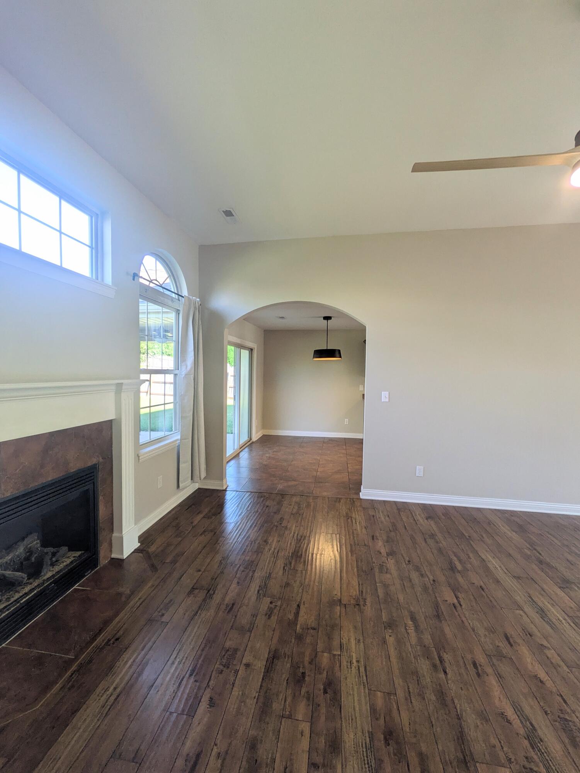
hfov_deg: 85.7
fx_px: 313
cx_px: 290
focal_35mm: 14
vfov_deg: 102.0
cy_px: 386
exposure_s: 1/120
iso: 80
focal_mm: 1.83
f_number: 2.2
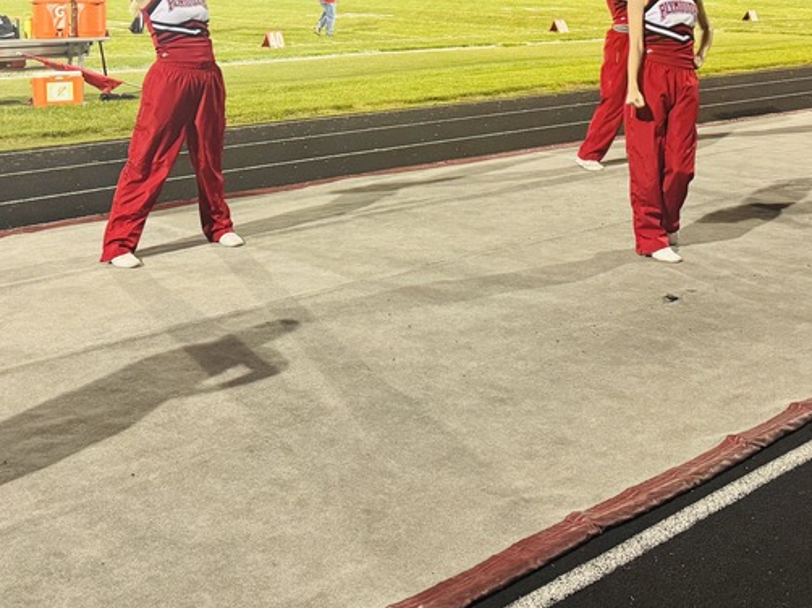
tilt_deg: -4.1
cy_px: 39
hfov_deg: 38.9
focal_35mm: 49
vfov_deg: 28.3
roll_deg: -0.5
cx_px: 377
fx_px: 1149
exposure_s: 1/60
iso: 500
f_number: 1.78
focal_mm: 6.76
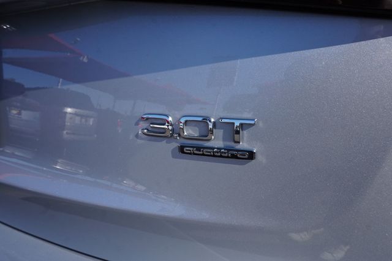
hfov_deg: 73.8
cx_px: 196
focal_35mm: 24
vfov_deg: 53.1
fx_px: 261
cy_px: 130
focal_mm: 16
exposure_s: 1/100
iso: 100
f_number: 13
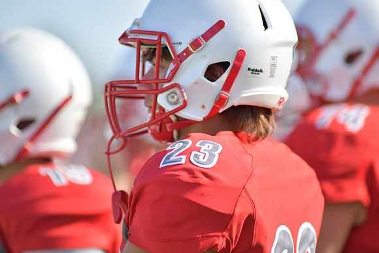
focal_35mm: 300
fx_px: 3159
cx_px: 190
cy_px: 126
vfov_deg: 4.6
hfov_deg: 6.9
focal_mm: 300
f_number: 3.5
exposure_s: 1/2000
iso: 250
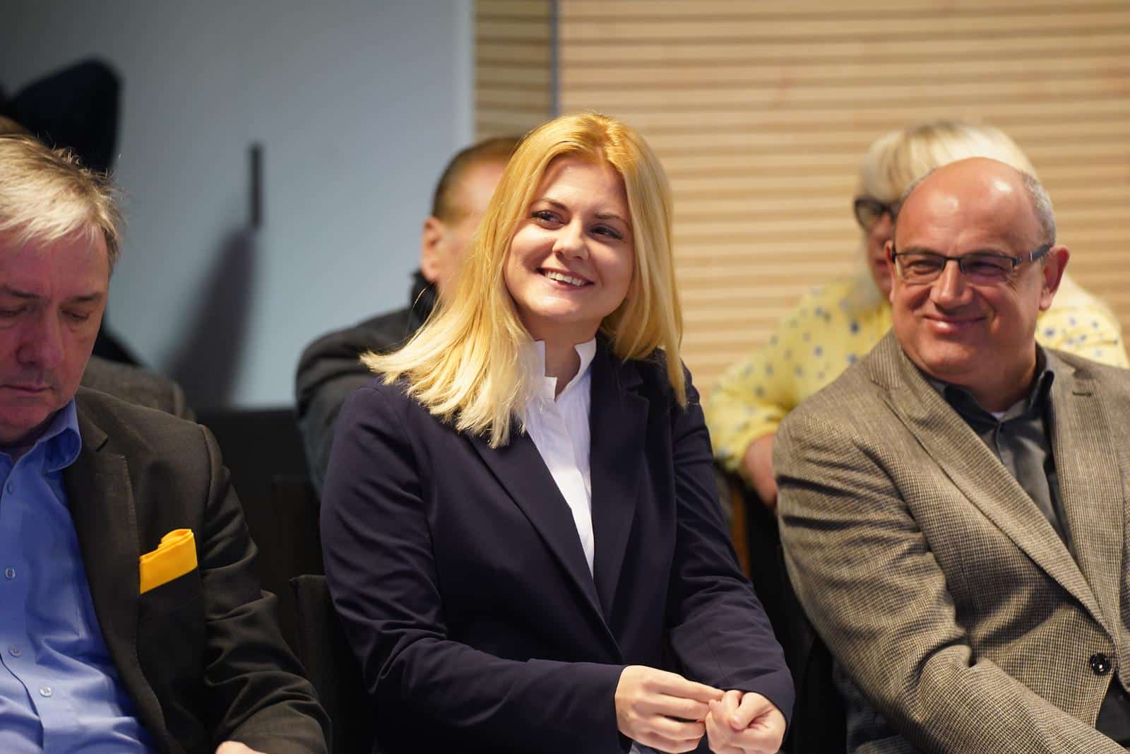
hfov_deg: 13.9
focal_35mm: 148
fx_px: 4646
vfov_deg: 9.3
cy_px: 377
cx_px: 565
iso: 1600
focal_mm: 148
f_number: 2.8
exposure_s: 1/125
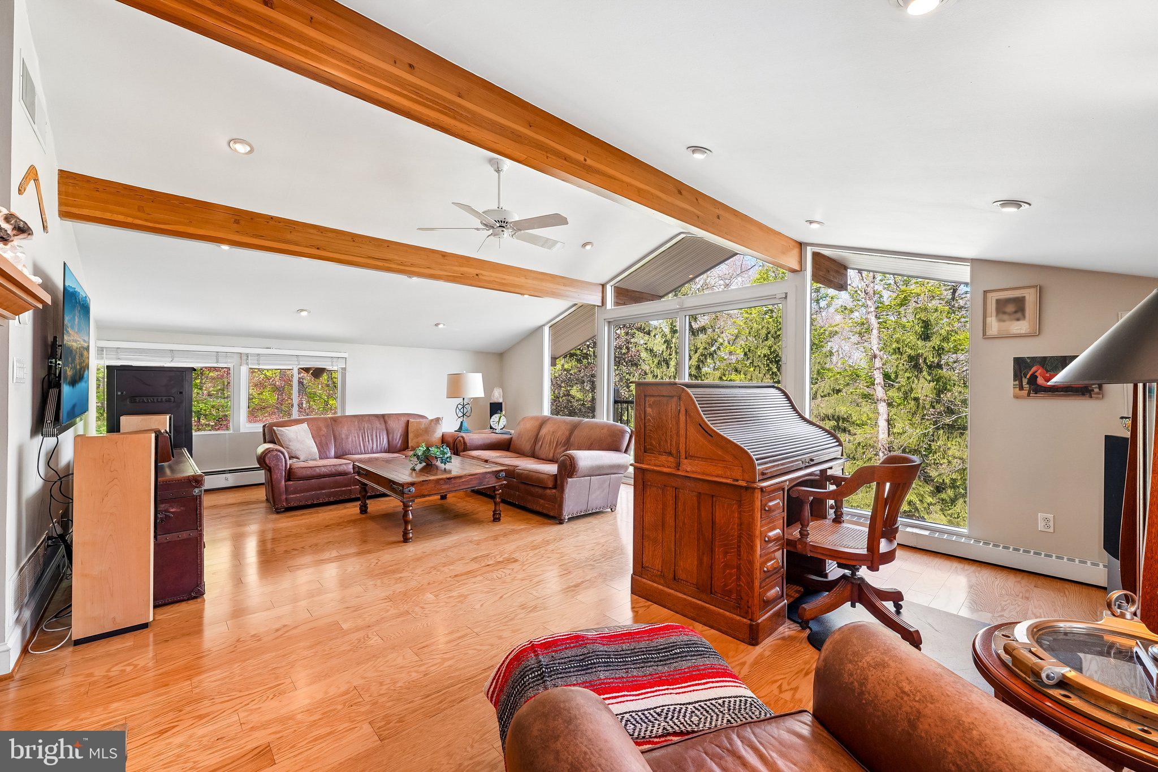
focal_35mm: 14
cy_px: 386
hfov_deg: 104.3
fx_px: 450
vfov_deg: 81.2
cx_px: 579
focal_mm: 14
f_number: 8
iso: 500
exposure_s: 1/25
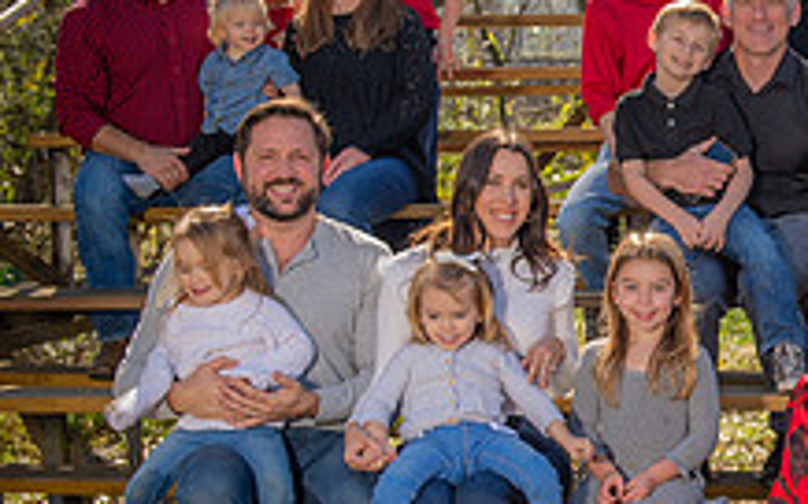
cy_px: 263
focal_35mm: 103
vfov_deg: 12.7
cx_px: 945
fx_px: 2267
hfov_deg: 19.2
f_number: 4
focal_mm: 38
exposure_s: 1/250
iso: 50
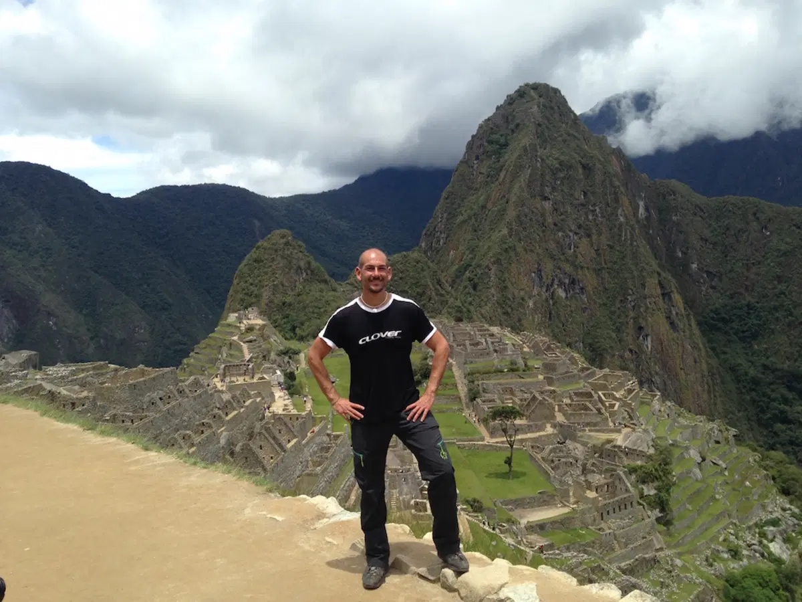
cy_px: 301
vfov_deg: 42.9
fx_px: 765
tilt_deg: -4.9
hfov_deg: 55.4
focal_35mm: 33
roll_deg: +2.5
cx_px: 401
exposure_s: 1/1550
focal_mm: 4.12
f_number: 2.4
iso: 50
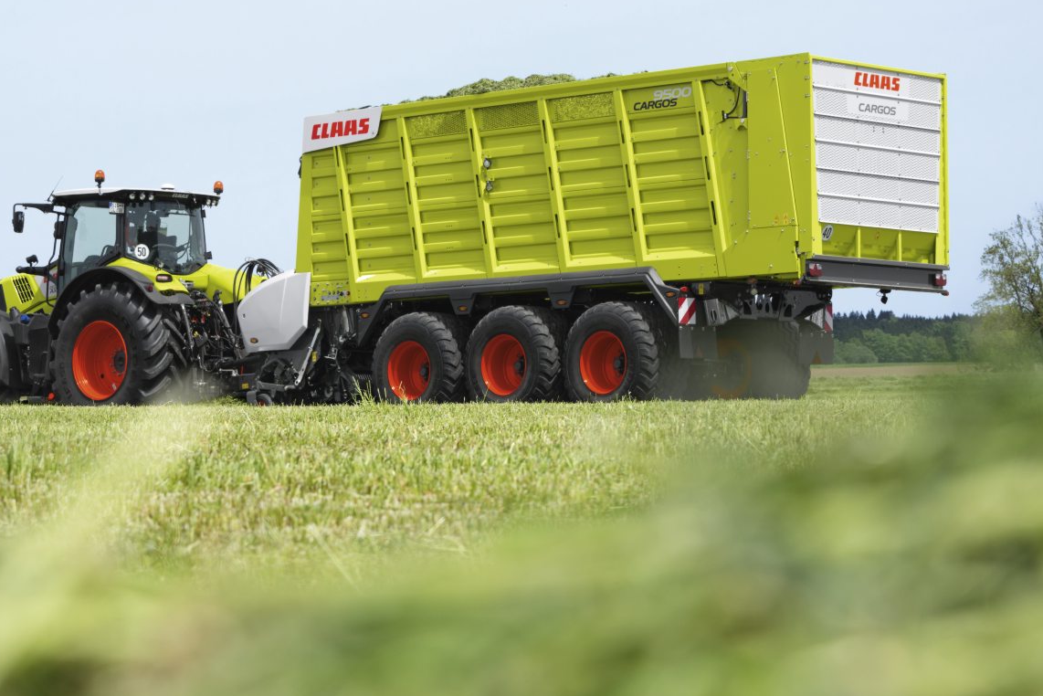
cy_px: 287
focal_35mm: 109
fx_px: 3159
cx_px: 414
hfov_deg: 18.7
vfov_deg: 12.6
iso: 250
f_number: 9.5
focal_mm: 83
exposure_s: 1/500
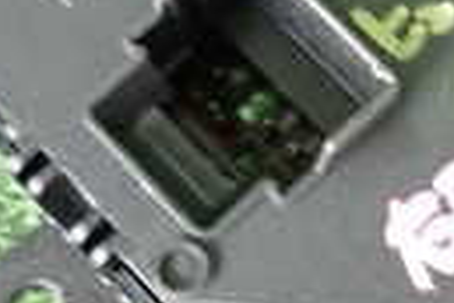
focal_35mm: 121
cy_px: -46
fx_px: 1526
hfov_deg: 16.4
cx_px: 503
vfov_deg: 11.1
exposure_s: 1/30
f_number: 2
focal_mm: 4.5
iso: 250
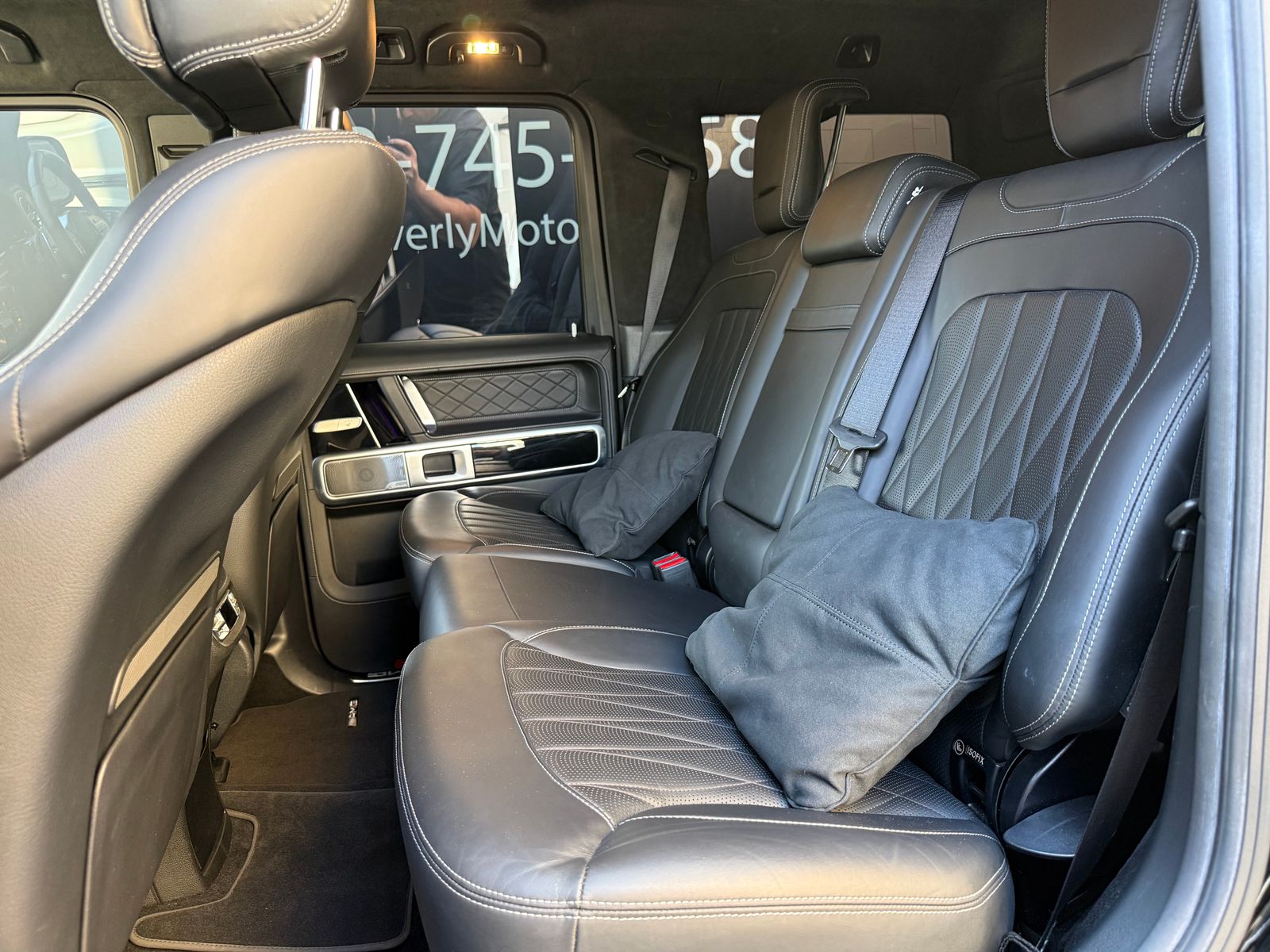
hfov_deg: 71.6
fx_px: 881
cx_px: 635
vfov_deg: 56.8
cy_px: 476
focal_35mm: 24
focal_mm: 6.76
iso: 320
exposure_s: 1/58
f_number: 1.78
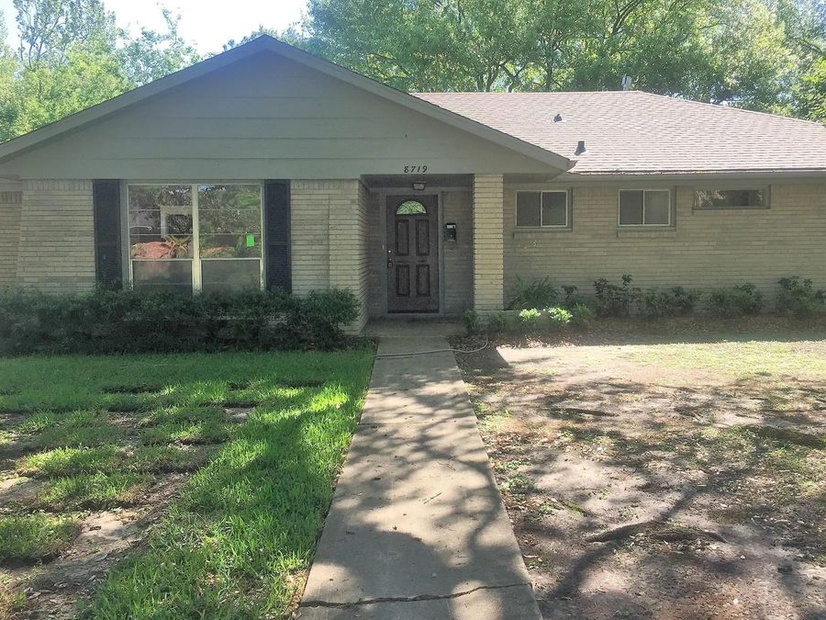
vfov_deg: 42.9
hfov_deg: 55.3
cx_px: 432
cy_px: 286
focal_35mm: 33
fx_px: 787
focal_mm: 4.15
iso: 32
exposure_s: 1/514
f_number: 2.2
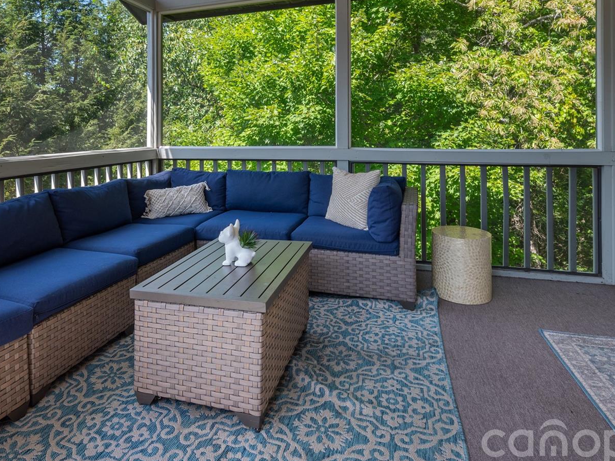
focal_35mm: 23
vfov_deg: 56.7
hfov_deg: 73.6
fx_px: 409
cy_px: 132
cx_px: 265
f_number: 8
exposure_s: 1/60
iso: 320
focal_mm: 14
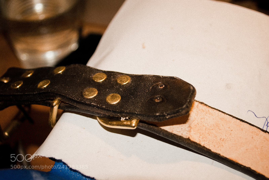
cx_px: 134
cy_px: 90
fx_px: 359
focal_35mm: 48
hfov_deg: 41.1
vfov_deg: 28.2
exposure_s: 1/50
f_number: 4.8
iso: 400
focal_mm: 32
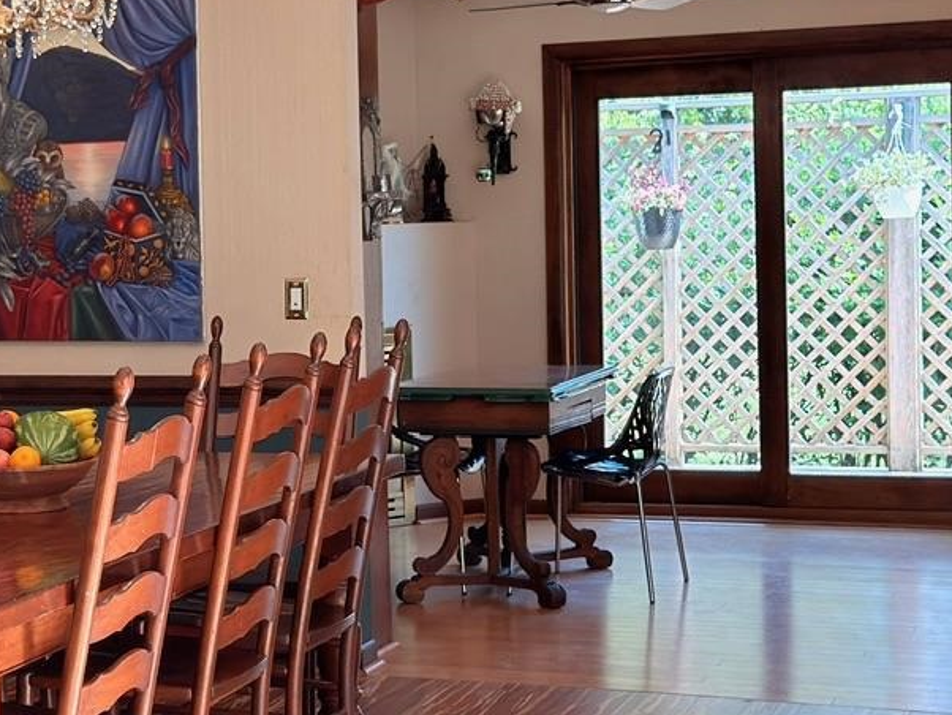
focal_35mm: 85
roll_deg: +1.2
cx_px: 294
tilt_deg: -1.6
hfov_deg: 22.9
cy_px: 286
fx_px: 2339
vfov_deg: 17.4
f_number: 1.78
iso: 80
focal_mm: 6.76
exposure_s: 1/267
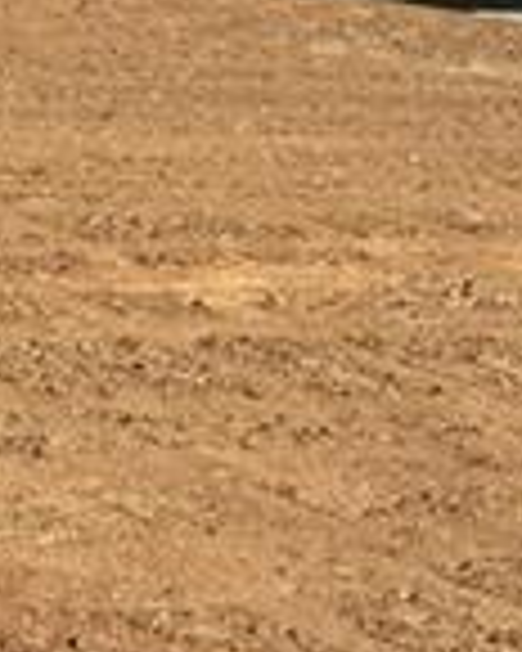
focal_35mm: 150
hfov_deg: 9.3
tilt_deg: +0.4
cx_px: -675
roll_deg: -0.3
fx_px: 2897
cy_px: -234
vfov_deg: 12.4
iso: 32
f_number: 2.2
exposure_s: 1/2825
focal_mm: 4.15
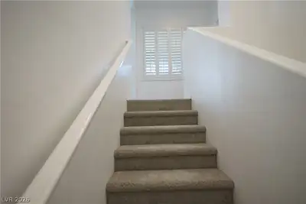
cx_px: 153
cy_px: 102
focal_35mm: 19
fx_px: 162
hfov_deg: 86.9
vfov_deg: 64.6
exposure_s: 1/250
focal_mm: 19
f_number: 5.6
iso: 5000
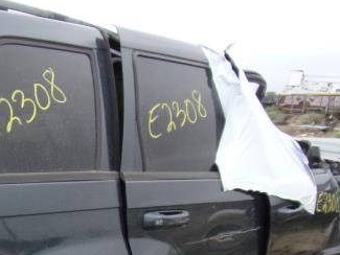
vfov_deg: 23.7
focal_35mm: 59
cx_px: -9
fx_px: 580
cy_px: 261
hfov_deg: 30.1
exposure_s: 1/160
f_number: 3.3
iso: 80
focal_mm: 4.3
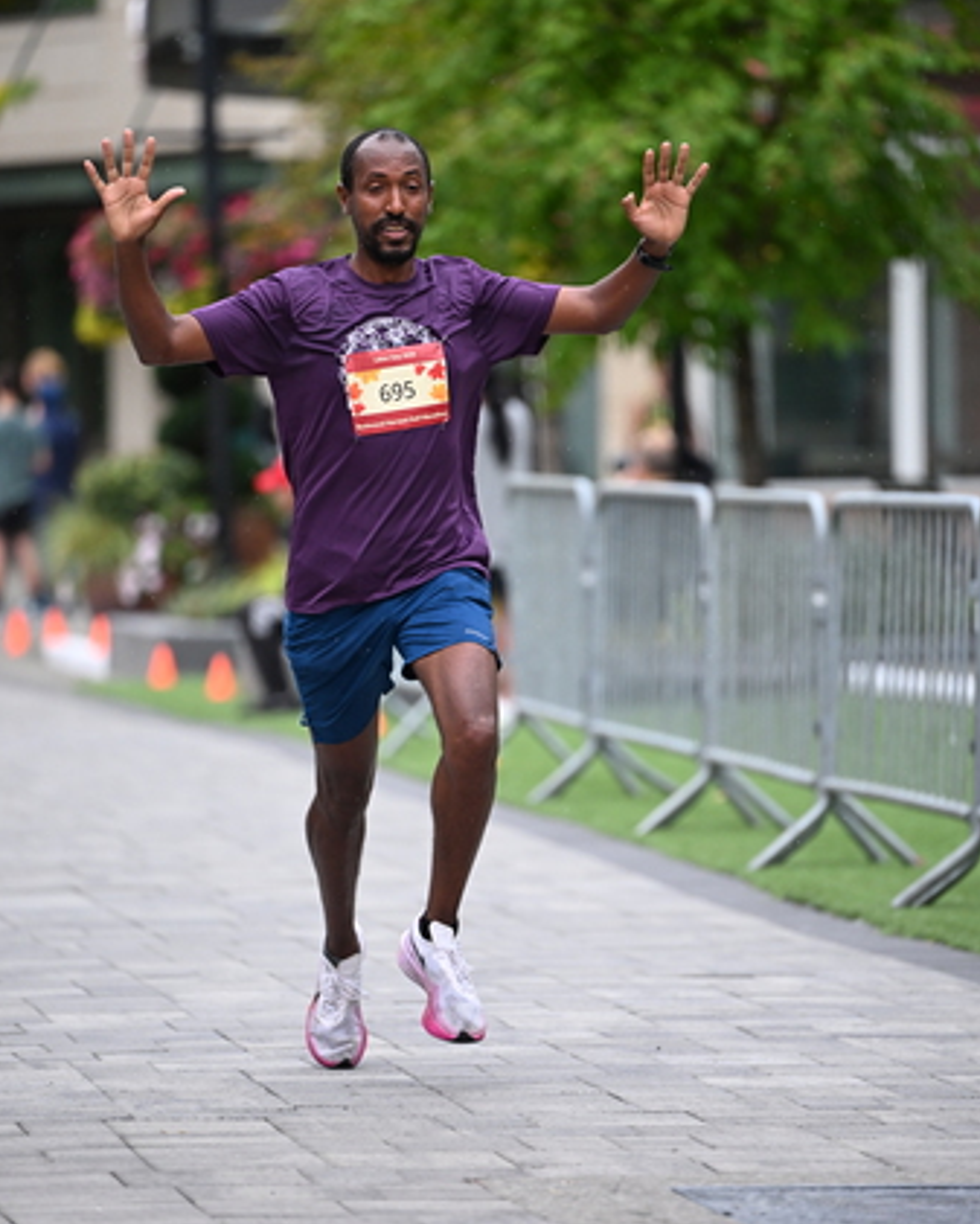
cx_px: 461
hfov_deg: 6.3
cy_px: 613
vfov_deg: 7.9
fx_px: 8879
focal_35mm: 245
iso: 1250
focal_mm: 200
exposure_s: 1/1600
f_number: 2.8
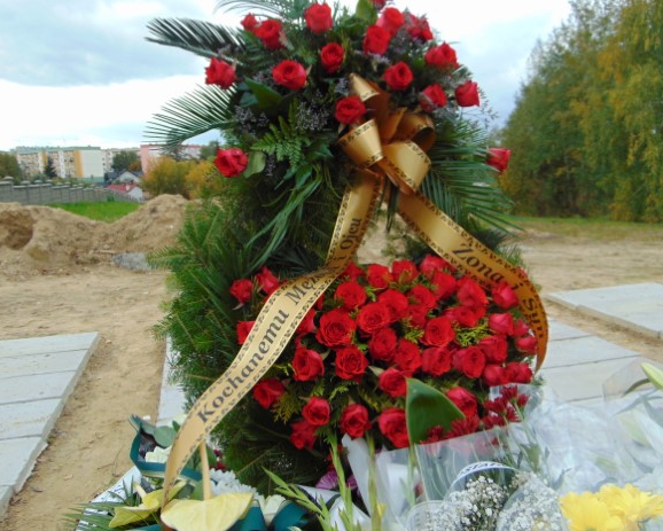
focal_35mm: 27
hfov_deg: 64.0
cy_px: 266
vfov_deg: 53.2
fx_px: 530
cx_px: 332
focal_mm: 4.5
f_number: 3
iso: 80
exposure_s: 1/200
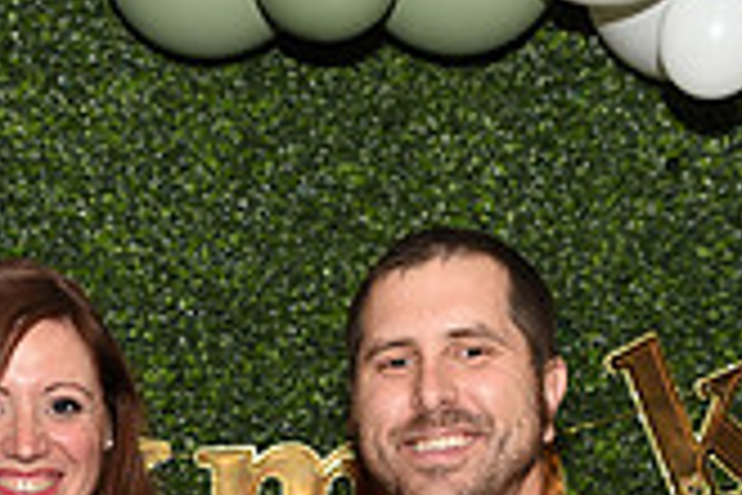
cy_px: 853
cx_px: 279
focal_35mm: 123
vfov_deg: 10.6
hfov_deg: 16.6
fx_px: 2535
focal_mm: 35
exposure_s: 1/60
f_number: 4
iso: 100
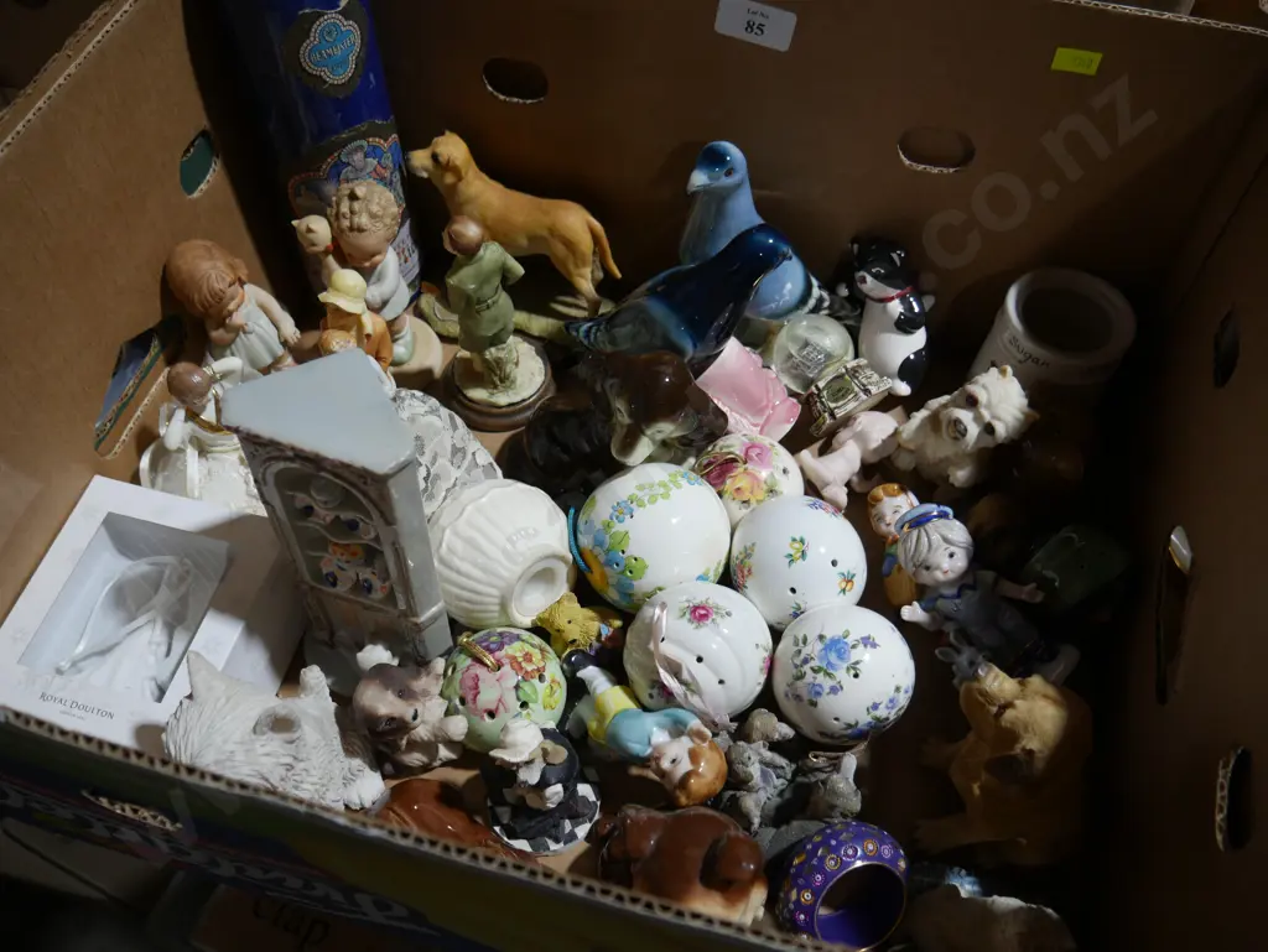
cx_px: 634
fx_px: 1026
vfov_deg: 49.8
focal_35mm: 28
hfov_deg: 63.4
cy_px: 476
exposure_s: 1/80
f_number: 3.5
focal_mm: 14
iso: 200
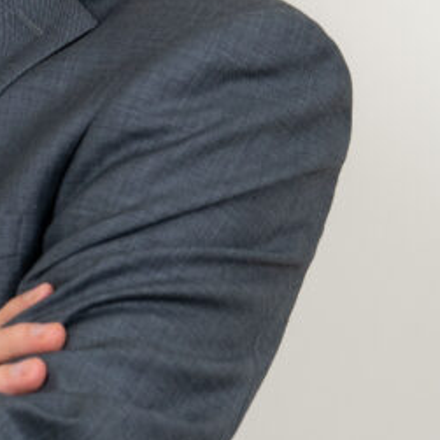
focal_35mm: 170
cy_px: 70
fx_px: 2445
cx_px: -122
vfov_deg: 10.2
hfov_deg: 10.1
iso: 320
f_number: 4.5
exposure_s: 1/160
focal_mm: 49
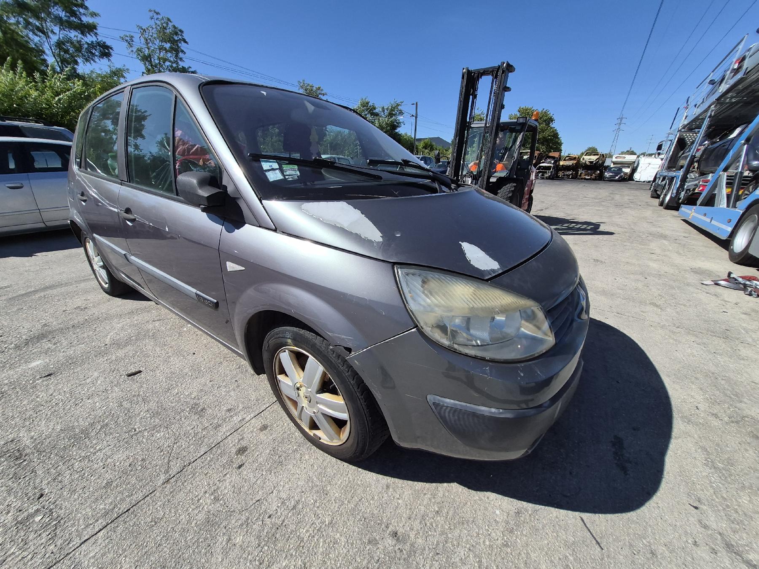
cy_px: 284
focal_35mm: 13
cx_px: 380
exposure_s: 1/2500
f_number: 2.2
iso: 40
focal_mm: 1.74
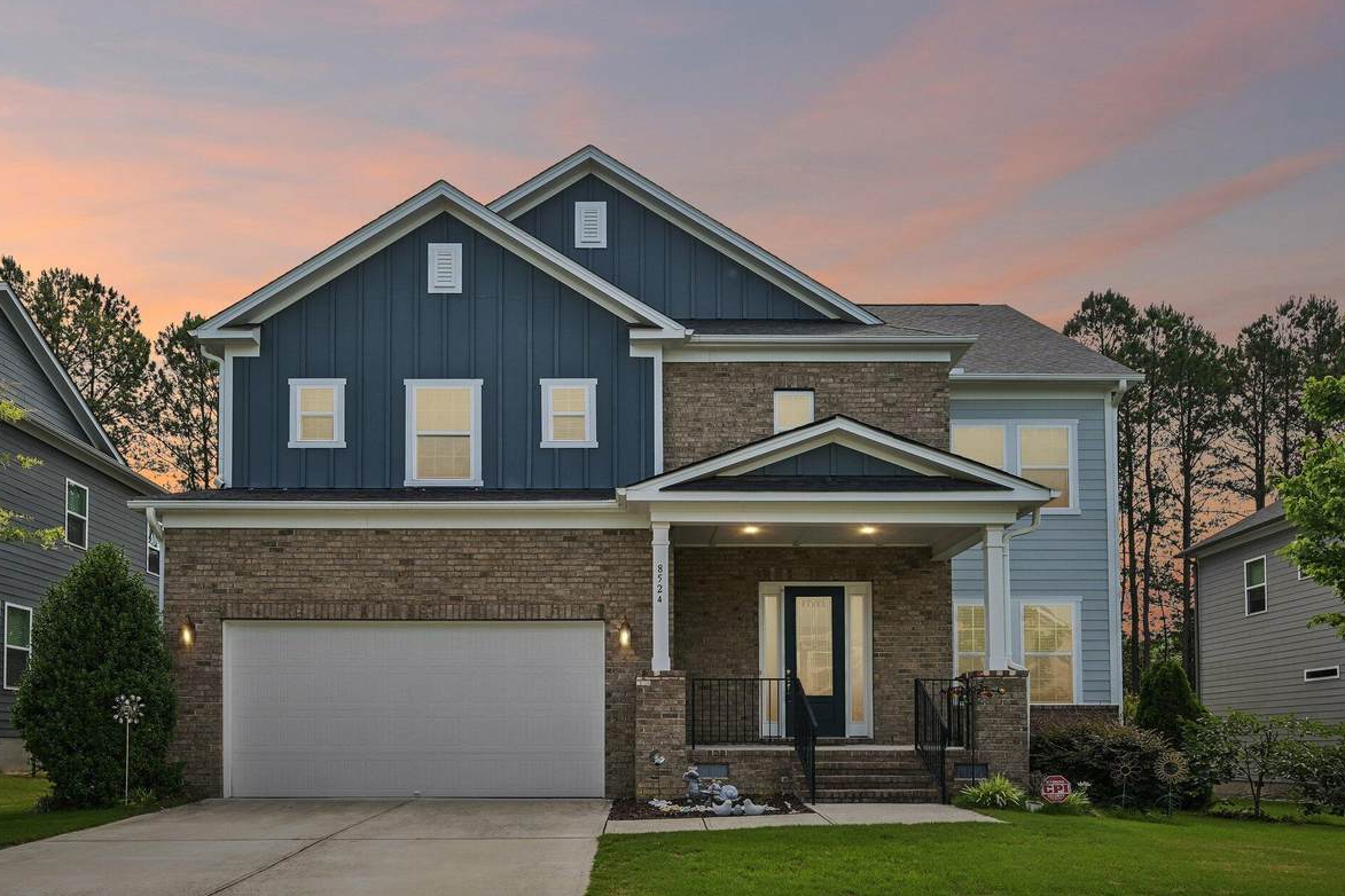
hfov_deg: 73.7
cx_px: 646
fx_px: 897
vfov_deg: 53.1
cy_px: 478
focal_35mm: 24
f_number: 8
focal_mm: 22
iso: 100
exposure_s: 1/200
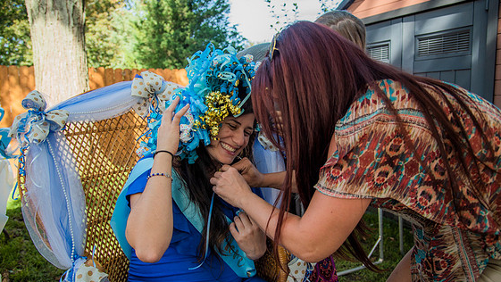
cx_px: 254
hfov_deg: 71.9
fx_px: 346
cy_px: 144
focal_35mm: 26
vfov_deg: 44.4
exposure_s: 1/125
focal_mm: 24
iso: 125
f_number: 4
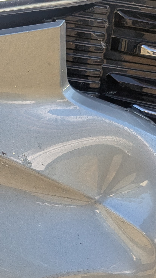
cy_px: 243
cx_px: -56
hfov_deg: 16.2
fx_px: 515
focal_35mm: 70
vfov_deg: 29.1
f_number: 1.7
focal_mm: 4.53
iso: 43
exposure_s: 1/726
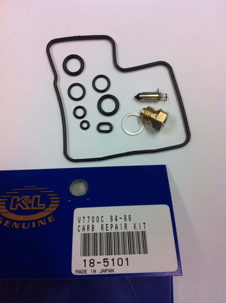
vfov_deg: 52.7
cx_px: 113
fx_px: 305
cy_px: 152
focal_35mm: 35
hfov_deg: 40.6
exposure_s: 1/50
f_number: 2.8
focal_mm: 3.85
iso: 100
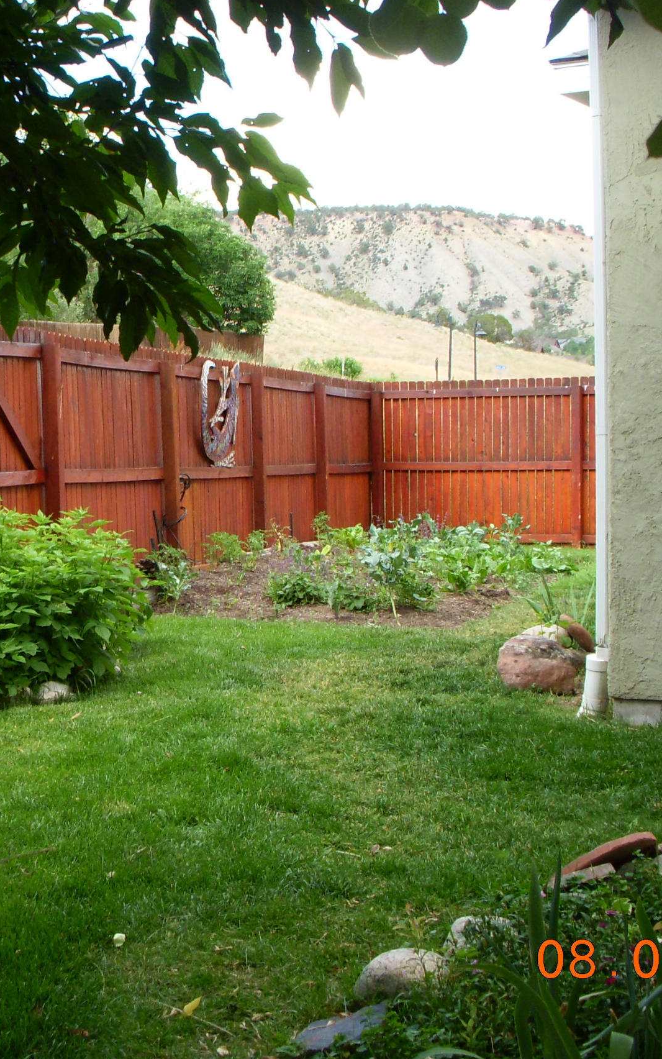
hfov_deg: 20.3
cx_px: 91
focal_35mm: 63
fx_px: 1818
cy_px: 468
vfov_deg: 32.4
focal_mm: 6.3
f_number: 3.3
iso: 100
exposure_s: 1/125
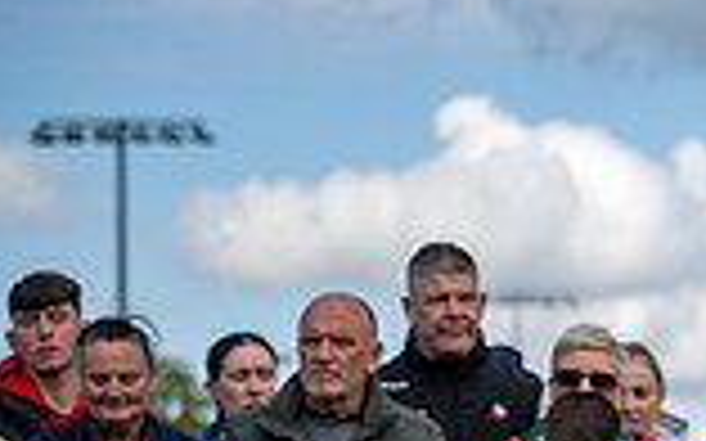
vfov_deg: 5.0
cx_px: 1187
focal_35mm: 263
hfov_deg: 7.8
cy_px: 619
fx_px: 5059
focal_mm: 70
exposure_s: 1/1600
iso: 100
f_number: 2.8
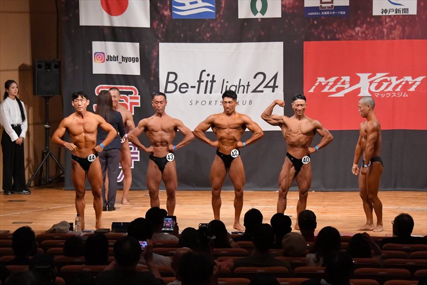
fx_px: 1636
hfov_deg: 14.9
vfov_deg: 9.9
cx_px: 214
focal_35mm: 138
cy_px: 142
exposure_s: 1/400
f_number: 5.6
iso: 9000
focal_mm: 92
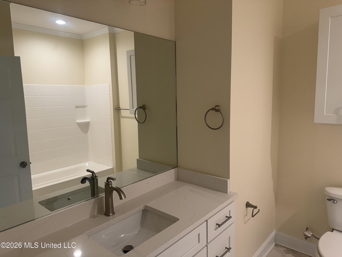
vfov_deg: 56.8
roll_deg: +1.4
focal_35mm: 24
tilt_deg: -8.2
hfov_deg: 71.6
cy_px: 128
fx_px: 237
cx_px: 171
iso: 160
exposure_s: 1/120
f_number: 1.78
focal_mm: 6.76
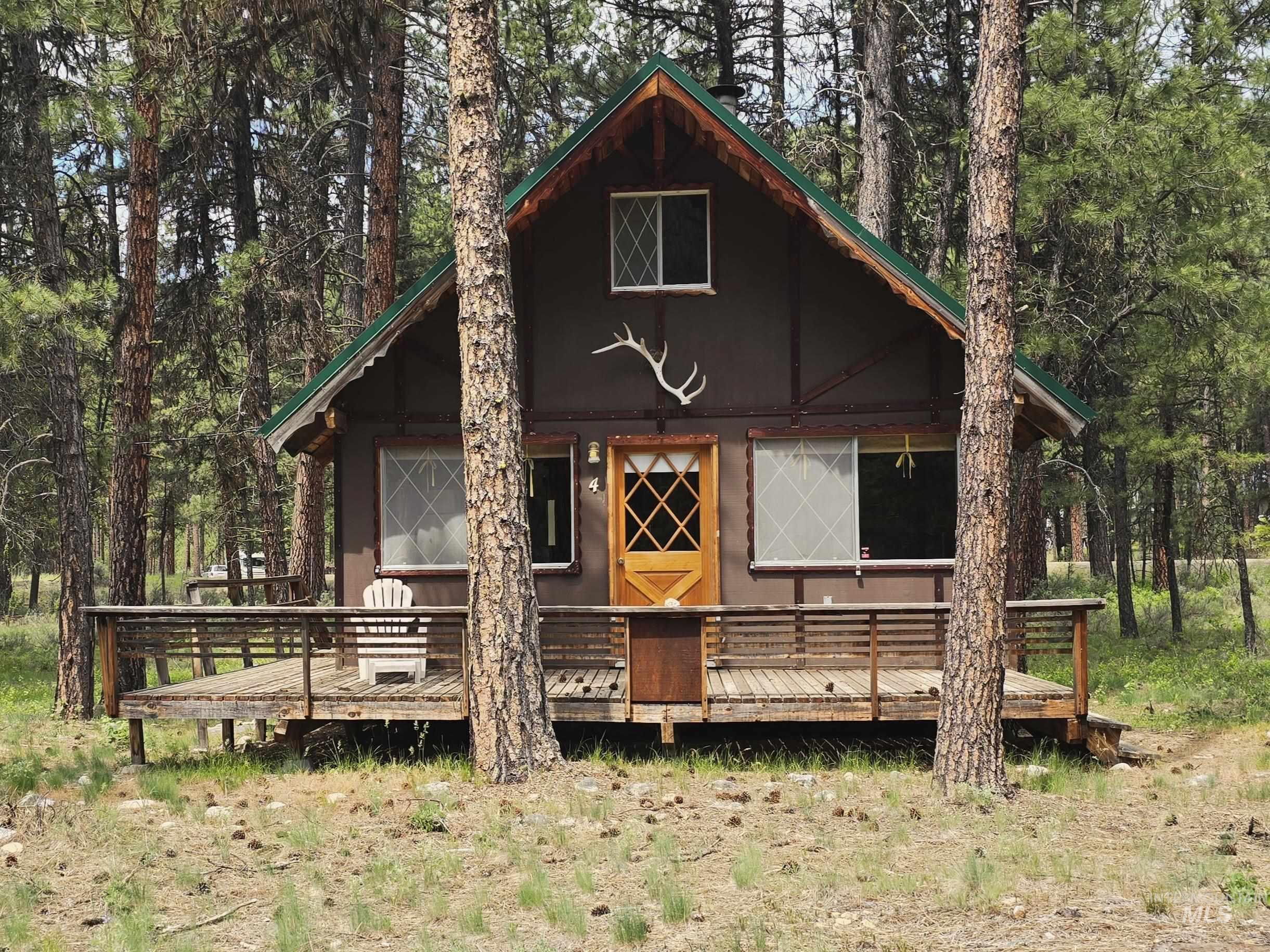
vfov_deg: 58.9
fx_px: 844
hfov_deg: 73.9
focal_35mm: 23
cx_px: 635
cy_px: 476
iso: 12
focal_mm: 6.3
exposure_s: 1/182
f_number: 1.7
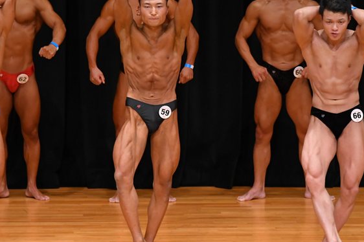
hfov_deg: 5.2
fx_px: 3971
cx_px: 189
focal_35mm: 393
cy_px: 125
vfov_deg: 3.5
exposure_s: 1/400
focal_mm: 190
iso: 3200
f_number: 5.6
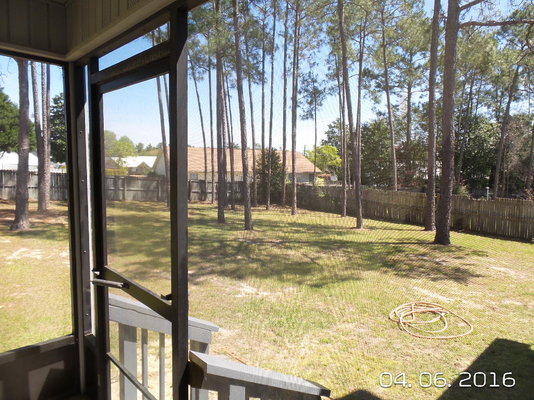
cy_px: 200
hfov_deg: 73.9
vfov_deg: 58.9
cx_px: 267
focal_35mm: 23
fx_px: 355
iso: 100
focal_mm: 4.1
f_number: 3.5
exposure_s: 1/250
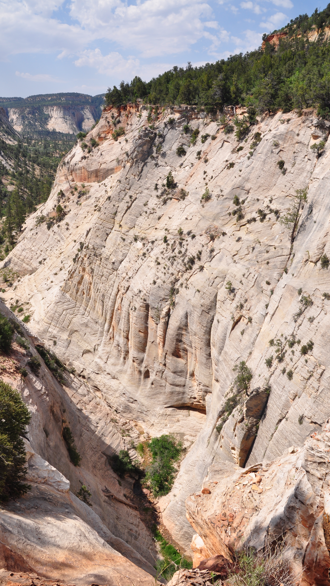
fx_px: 451
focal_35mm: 29
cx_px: 168
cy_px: 291
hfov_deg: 40.2
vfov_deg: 66.1
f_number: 10
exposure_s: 1/320
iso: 200
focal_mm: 18
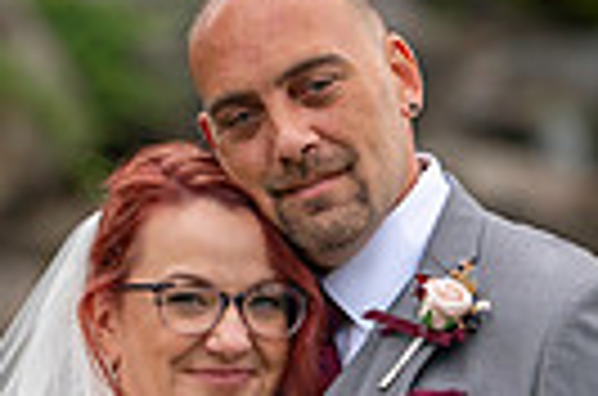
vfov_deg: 1.7
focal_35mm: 786
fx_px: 13025
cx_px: 796
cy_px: 477
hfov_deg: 2.6
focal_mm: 180
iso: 640
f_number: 2.8
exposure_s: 1/1000
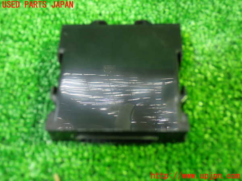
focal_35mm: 44
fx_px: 308
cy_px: 90
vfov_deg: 32.9
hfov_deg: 42.9
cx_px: 121
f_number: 2.9
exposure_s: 1/15
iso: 800
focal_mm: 7.84
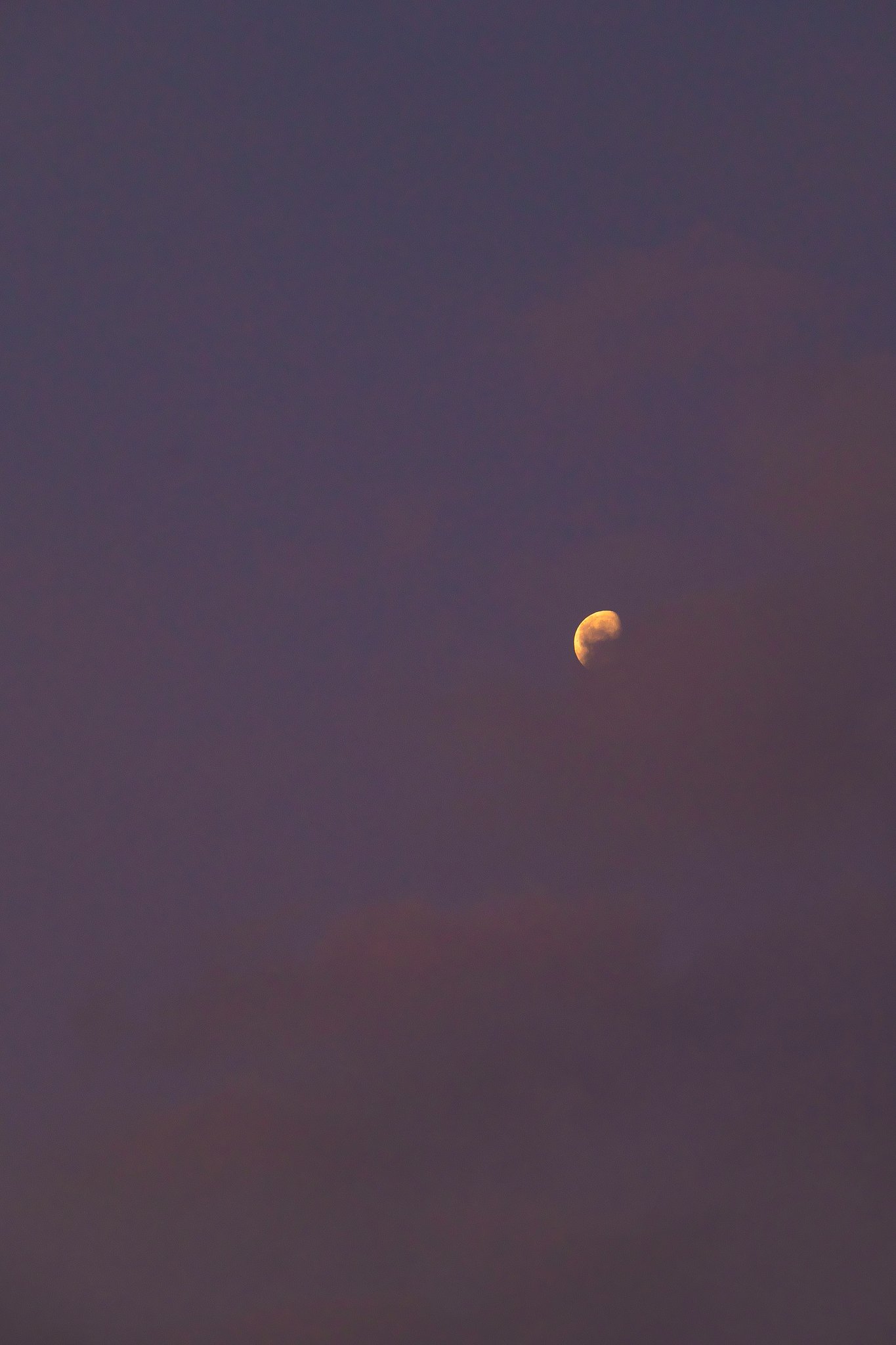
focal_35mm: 200
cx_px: 448
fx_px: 7467
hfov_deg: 6.9
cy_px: 672
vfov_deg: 10.3
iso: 5000
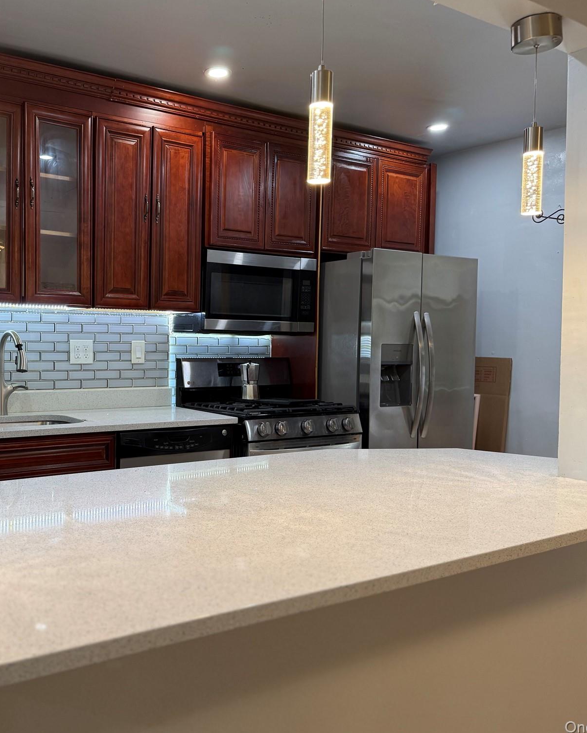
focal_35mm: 32
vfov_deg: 55.7
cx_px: 163
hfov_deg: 44.6
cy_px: 363
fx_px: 695
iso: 200
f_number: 1.78
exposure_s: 1/111
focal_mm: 6.76
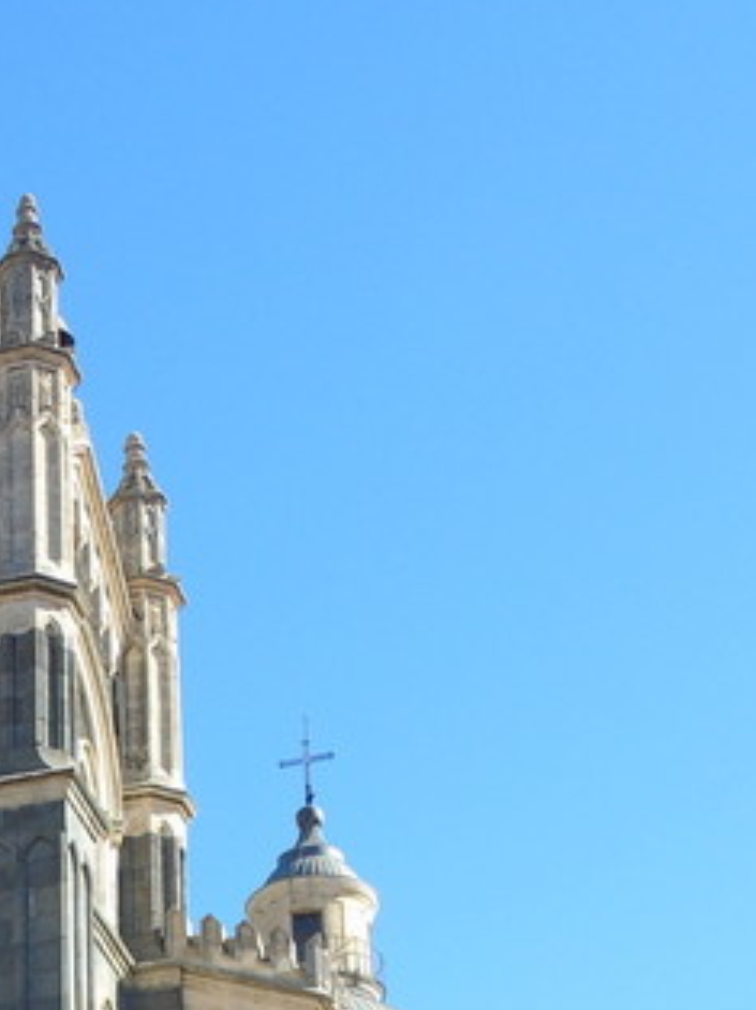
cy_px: 1229
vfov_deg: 21.8
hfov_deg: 17.2
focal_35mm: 83
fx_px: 2420
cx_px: -53
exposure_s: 1/320
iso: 80
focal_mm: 5.2
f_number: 3.6
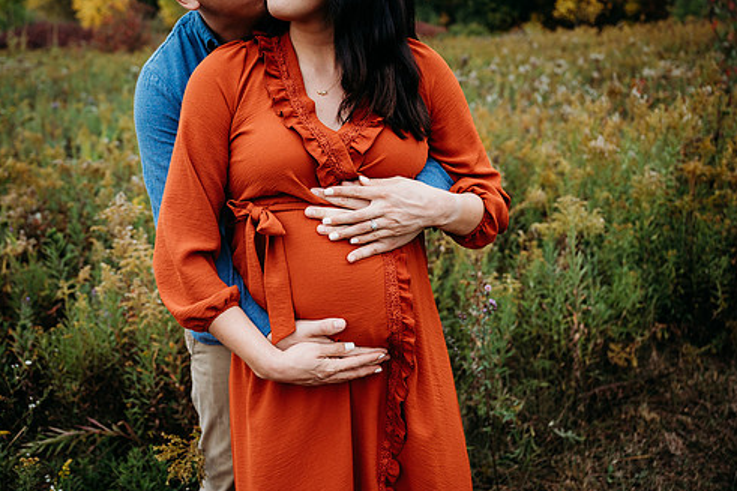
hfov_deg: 53.0
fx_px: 737
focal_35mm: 36
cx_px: 329
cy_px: 227
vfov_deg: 36.8
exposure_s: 1/400
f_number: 2.8
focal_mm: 30.5
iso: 320
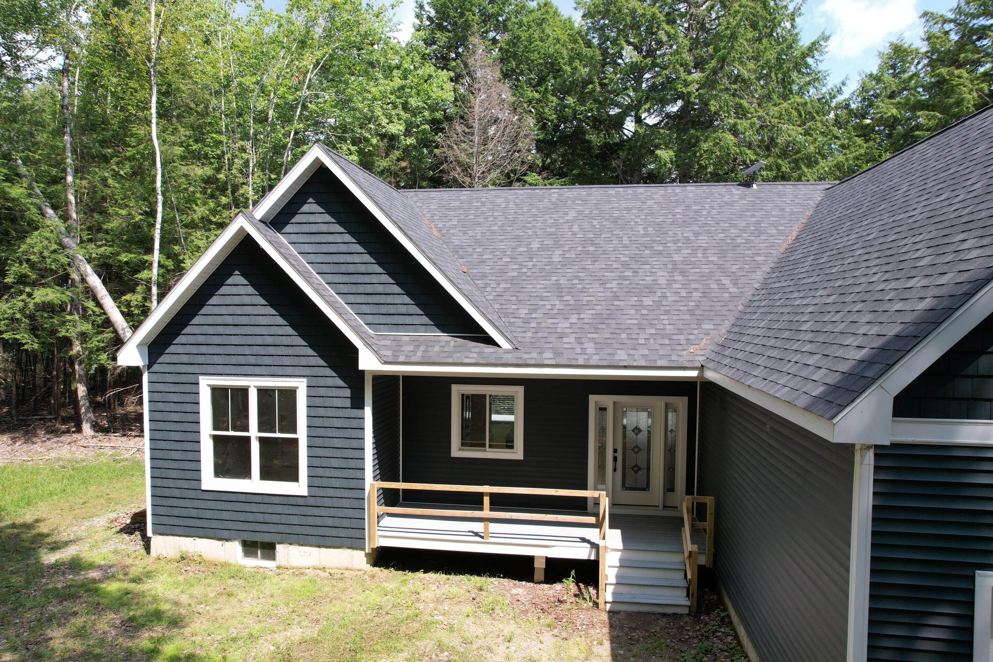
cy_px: 336
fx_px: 634
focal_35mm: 23
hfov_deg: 76.1
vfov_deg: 55.1
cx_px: 479
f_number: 2.8
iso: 110
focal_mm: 8.38
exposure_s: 1/725
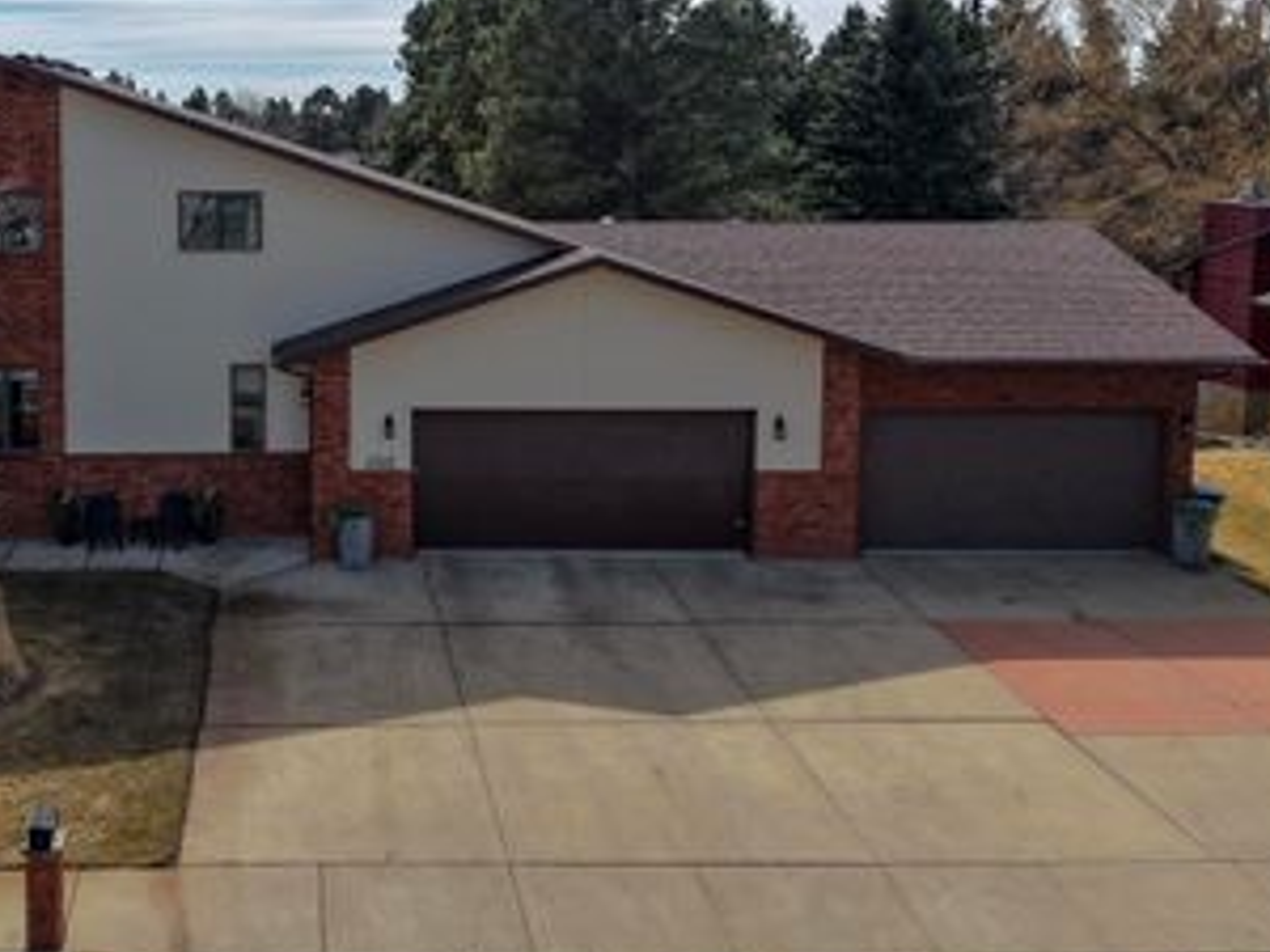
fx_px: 1468
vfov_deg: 35.2
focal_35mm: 40
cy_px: 248
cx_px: 292
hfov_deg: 44.9
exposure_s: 1/6400
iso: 200
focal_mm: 8.67
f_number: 1.8
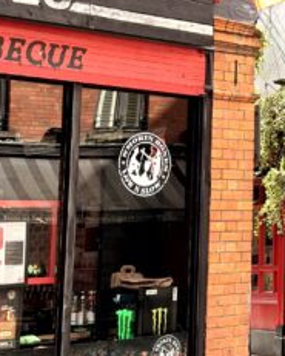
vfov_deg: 18.1
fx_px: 1096
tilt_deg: +11.1
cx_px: 458
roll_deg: +1.9
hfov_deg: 13.7
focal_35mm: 104
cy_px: 18
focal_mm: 6.76
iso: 80
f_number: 1.78
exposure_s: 1/545
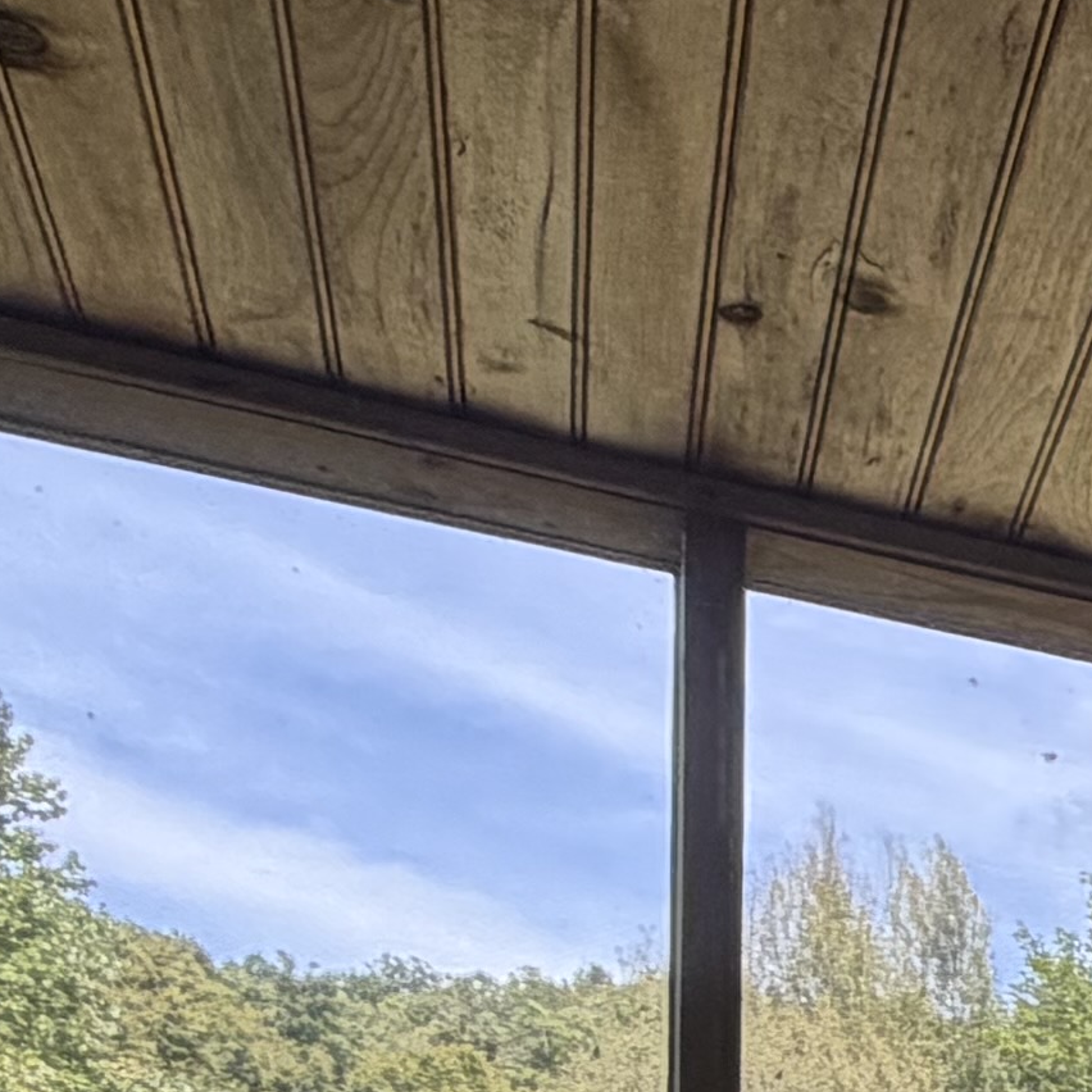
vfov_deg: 17.7
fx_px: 2962
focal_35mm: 83
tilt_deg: +0.3
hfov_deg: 16.6
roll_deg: -1.3
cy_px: 1834
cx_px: 2084
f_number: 2.2
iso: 50
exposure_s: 1/270
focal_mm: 2.22
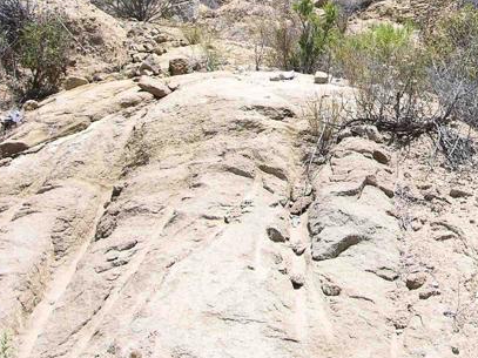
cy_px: -28
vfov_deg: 16.3
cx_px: 489
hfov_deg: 21.4
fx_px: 1215
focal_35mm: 88
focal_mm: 8.9
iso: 50
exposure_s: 1/115
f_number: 8
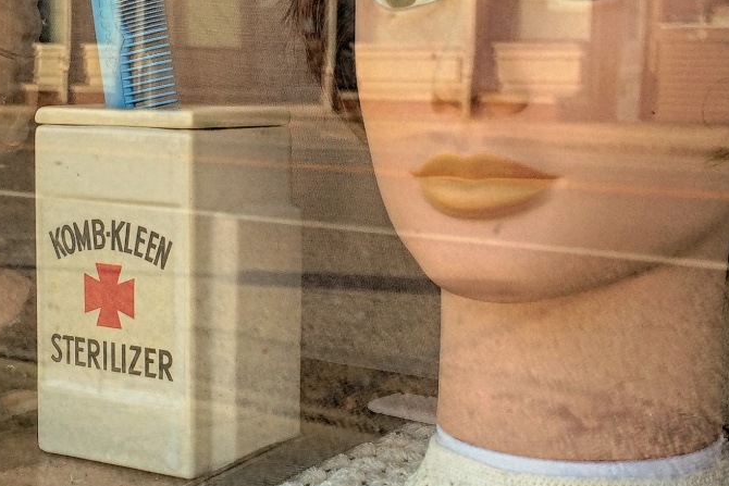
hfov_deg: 28.0
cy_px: 180
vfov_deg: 18.9
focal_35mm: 72
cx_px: 304
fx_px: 1458
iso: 32
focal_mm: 4.15
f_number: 2.2
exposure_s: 1/290
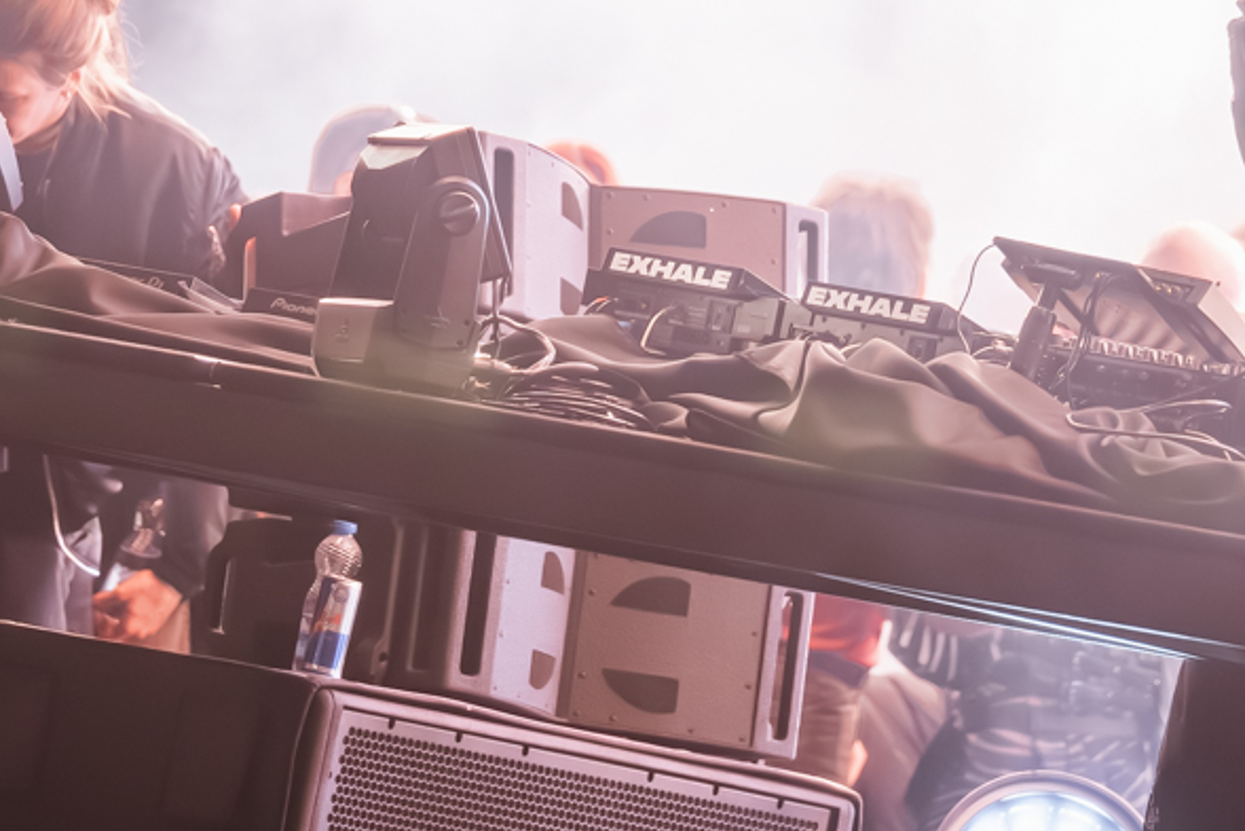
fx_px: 19820
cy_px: -74
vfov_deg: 2.4
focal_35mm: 573
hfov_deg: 3.6
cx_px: 665
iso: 1600
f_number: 2.8
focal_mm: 200
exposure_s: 1/250
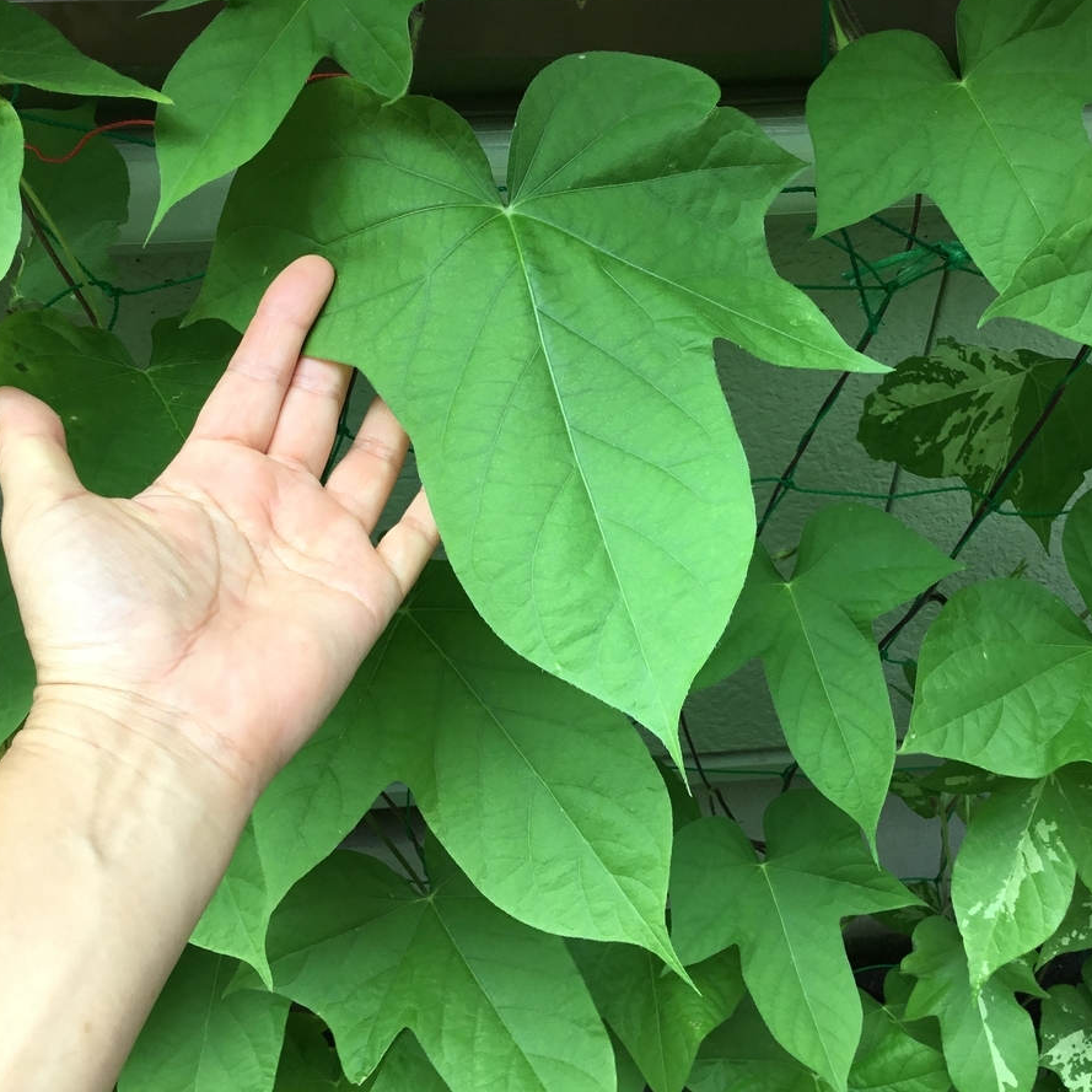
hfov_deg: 44.9
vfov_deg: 44.9
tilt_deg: -39.8
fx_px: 1321
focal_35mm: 37
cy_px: 512
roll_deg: -0.9
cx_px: 547
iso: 25
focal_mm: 3.3
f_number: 2.4
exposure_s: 1/189
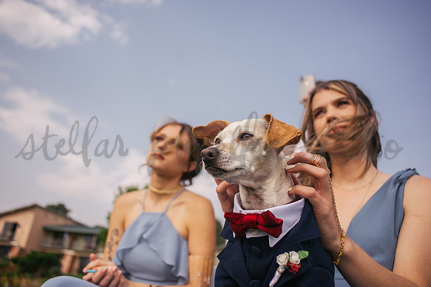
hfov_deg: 65.5
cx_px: 216
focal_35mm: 28
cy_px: 144
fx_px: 335
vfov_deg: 46.4
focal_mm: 28
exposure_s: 1/2500
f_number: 4.5
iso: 400
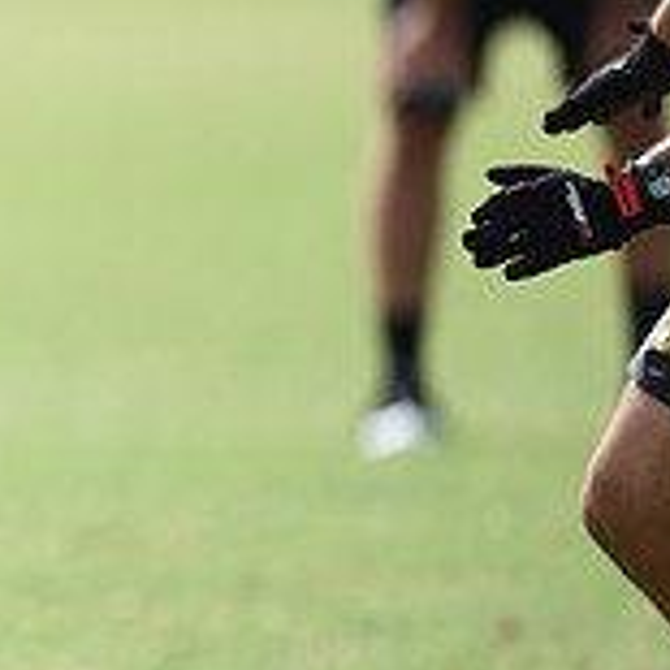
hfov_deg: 1.4
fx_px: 27854
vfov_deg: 1.4
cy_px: 272
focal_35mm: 1272
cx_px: -514
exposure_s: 1/2000
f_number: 2.8
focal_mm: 400
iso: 200
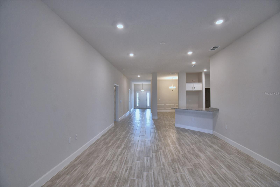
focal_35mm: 15
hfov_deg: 100.4
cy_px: 94
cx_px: 140
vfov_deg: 77.3
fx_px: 117
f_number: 4.5
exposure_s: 1/60
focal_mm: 10
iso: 400
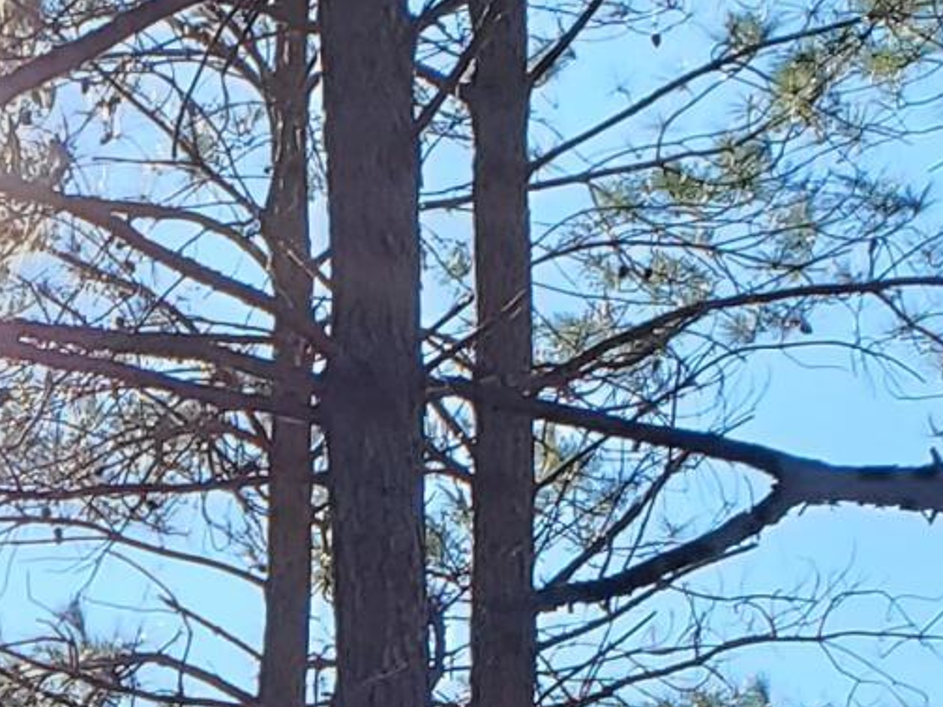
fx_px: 4221
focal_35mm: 155
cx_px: -737
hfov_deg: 11.8
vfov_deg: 8.4
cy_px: 1941
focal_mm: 4.3
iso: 50
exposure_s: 1/450
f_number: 2.4
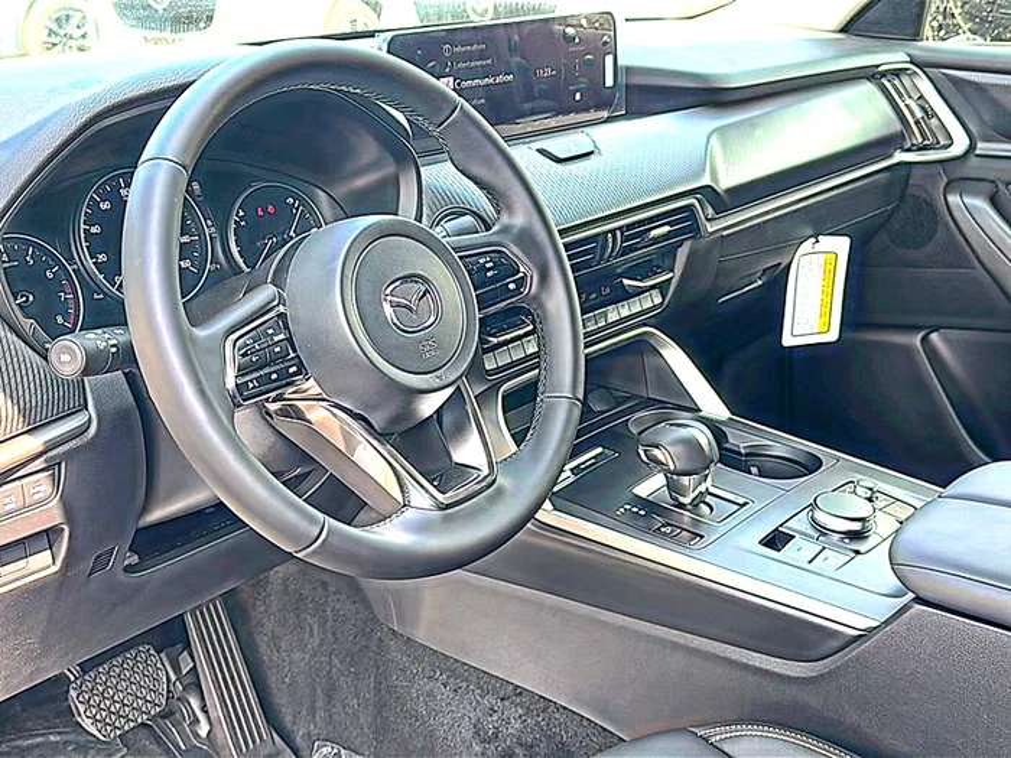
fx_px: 1081
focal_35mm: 37
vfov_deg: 38.7
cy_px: 379
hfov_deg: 50.1
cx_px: 506
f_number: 1.78
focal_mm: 6.86
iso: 80
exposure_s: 1/170
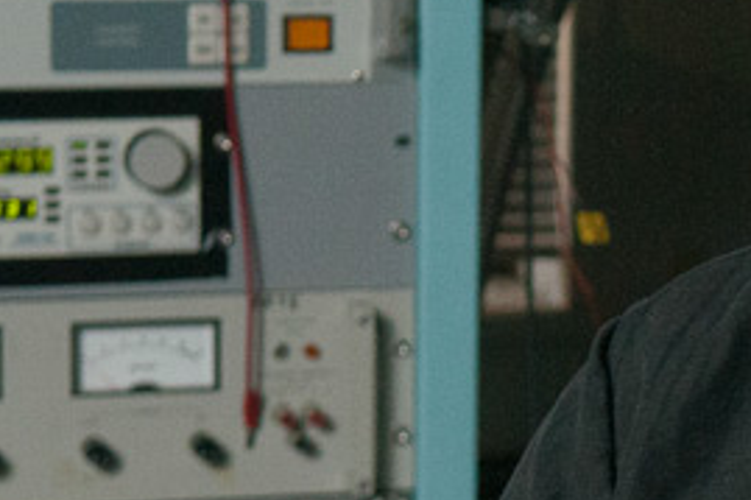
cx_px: 946
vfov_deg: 5.6
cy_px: 349
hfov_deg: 8.3
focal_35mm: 245
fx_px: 5108
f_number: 5
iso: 640
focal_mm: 44
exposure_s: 1/100
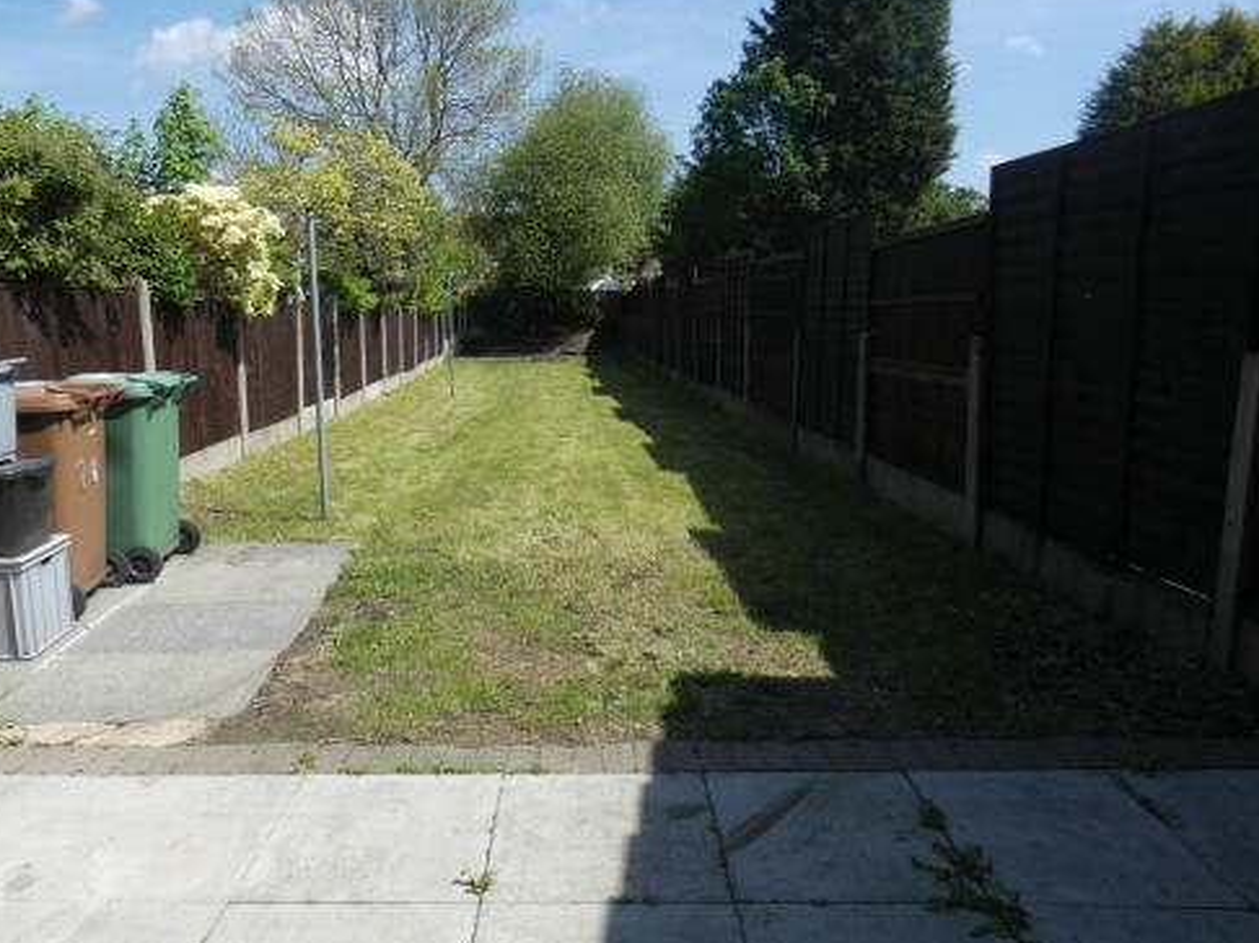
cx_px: 589
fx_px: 872
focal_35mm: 24
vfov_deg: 56.7
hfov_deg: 71.5
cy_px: 449
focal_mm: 3.6
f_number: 3.2
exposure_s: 1/800
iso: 80
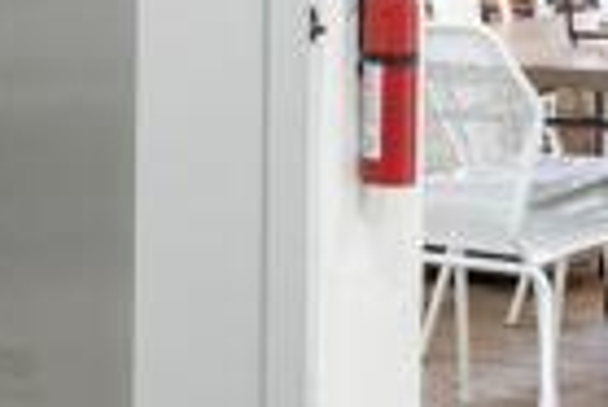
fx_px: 2367
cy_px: -129
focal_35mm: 140
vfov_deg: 9.6
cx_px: -162
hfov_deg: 14.1
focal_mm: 19
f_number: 8
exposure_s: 1/25
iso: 800
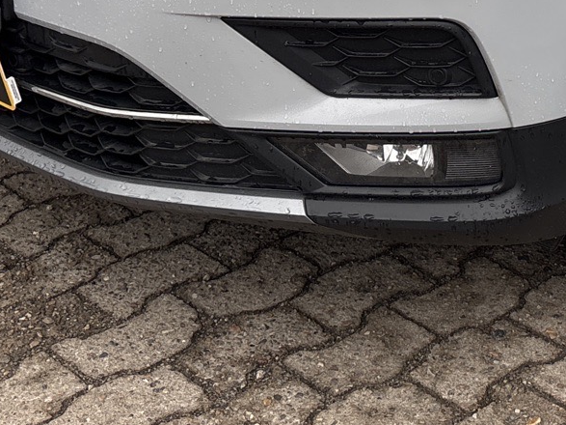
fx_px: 1390
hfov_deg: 22.5
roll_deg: +0.6
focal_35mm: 85
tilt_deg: -7.4
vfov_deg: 16.2
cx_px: 505
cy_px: -160
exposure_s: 1/536
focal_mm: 5.96
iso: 50
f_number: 1.6
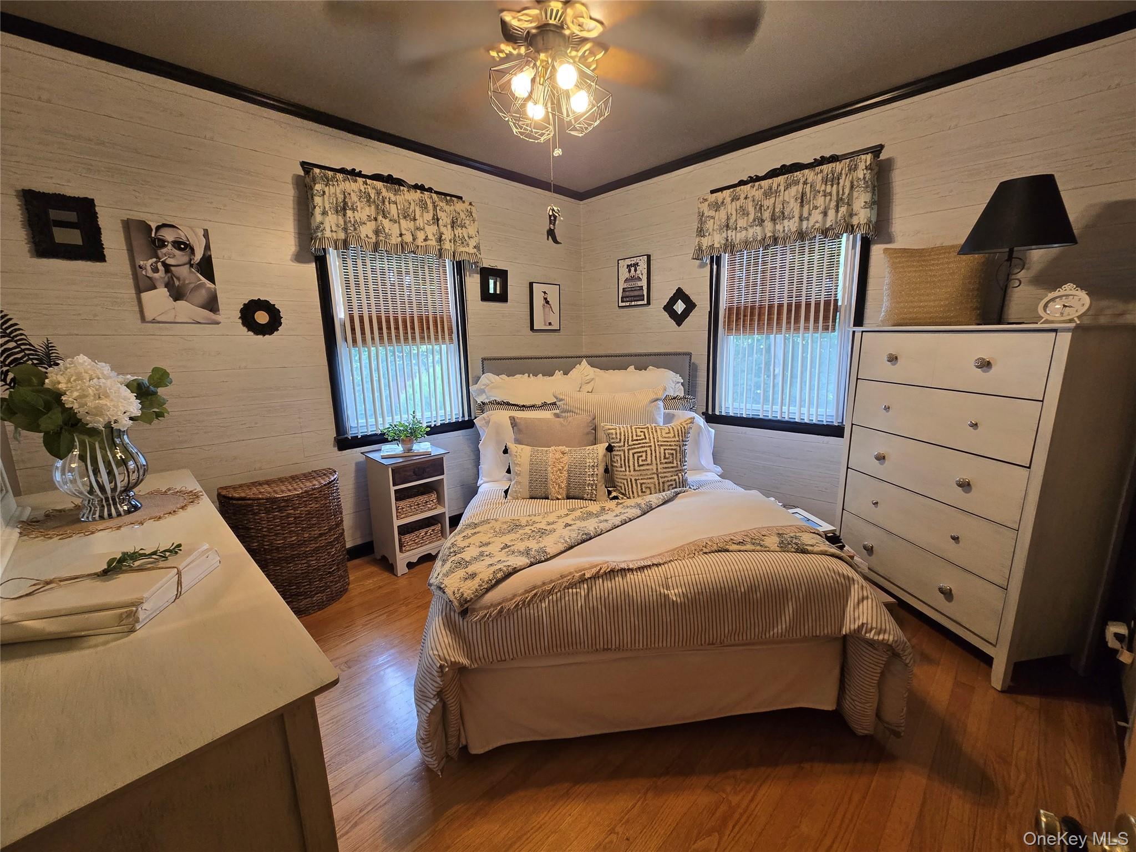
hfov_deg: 106.2
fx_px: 427
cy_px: 426
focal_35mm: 13
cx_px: 568
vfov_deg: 89.9
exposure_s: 1/60
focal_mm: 2.2
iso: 200
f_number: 2.2
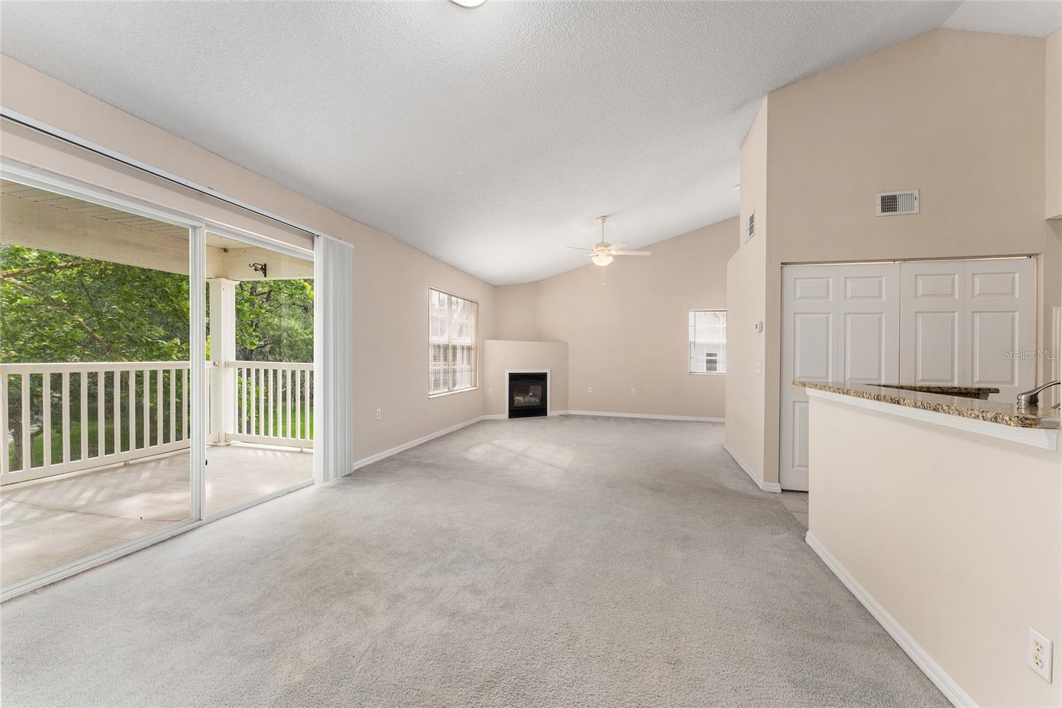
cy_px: 354
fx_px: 413
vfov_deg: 81.2
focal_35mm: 14
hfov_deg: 104.3
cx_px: 531
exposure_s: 1/30
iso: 1250
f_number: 7.1
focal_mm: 14
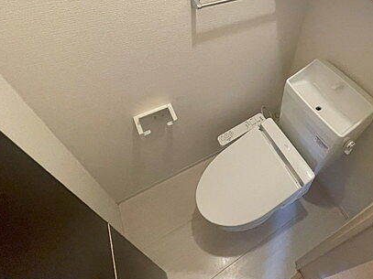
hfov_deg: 74.2
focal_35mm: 22
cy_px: 66
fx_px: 237
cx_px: 247
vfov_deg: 57.6
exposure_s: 1/60
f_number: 2.4
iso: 400
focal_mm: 1.55
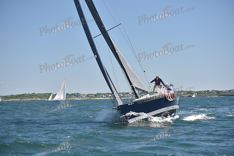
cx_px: 117
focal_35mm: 100
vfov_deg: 13.7
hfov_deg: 20.4
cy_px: 78
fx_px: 650
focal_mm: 100
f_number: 3.5
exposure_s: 1/1000
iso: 200
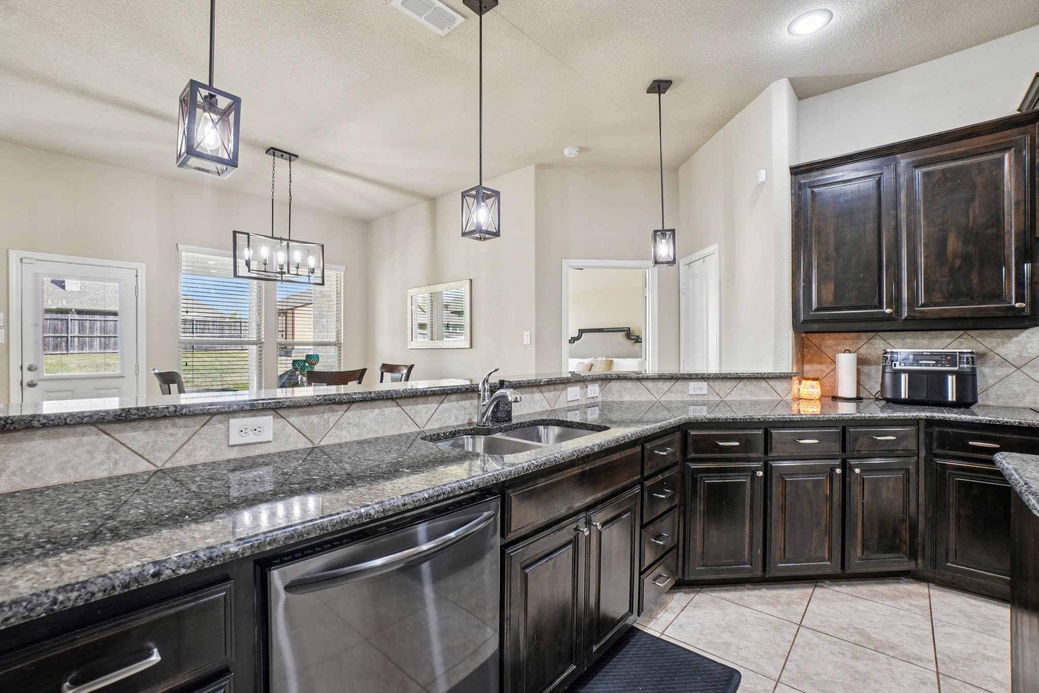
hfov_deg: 100.4
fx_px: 433
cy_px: 346
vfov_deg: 77.3
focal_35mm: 15
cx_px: 520
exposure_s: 1/13
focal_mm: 10
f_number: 8
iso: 400
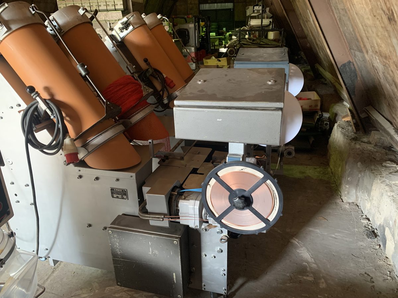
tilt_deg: -21.5
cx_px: 199
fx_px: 299
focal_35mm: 26
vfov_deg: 53.1
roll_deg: +2.1
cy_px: 149
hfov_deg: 67.3
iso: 320
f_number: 1.8
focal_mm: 4.25
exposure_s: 1/50
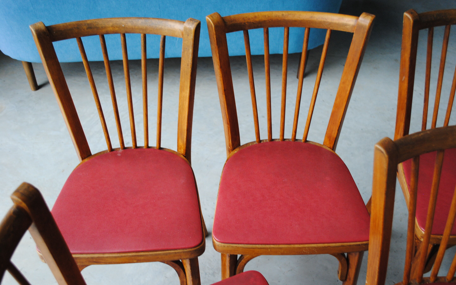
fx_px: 460
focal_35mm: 37
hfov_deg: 52.7
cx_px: 229
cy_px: 149
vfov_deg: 34.4
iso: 400
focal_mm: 24
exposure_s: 1/30
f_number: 4
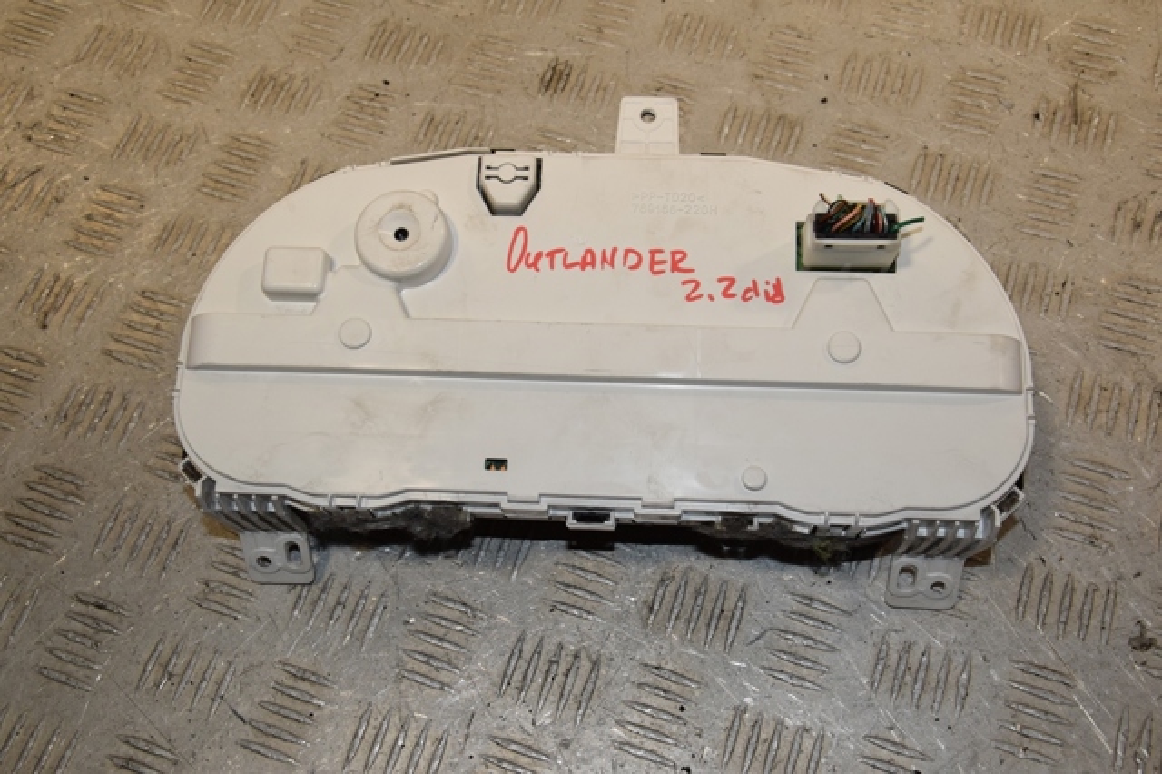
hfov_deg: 46.4
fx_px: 1355
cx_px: 581
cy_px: 387
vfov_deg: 31.9
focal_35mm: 42
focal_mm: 28
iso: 800
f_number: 11
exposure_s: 1/200
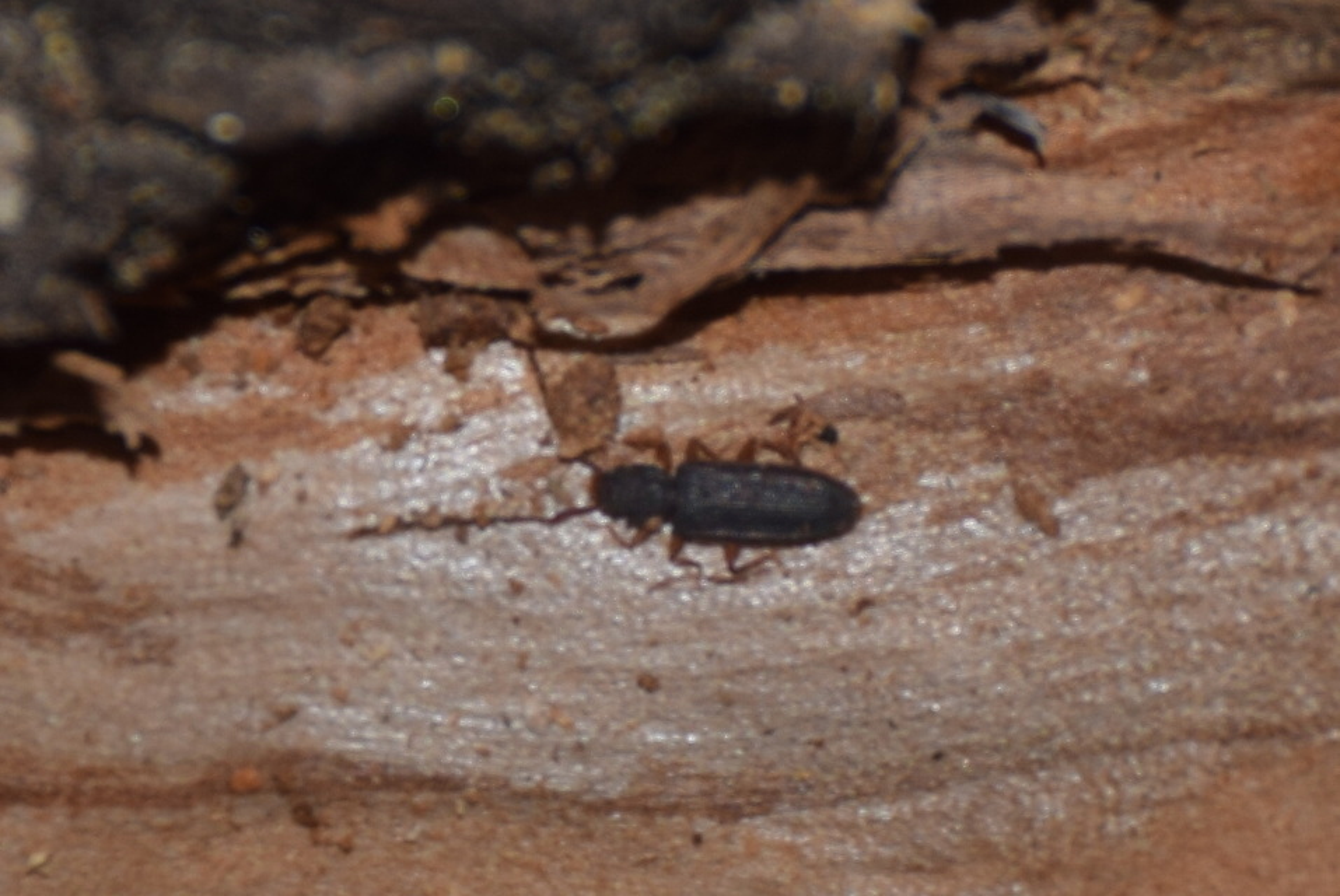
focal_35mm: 210
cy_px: 448
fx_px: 7824
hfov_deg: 9.8
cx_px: 670
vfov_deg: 6.6
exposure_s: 1/60
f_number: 5.6
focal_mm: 140
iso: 125
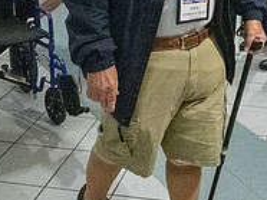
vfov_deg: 18.2
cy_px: -64
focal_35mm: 75
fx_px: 578
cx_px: 229
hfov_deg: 25.4
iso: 20000
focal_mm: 15
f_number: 7.1
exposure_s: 1/500
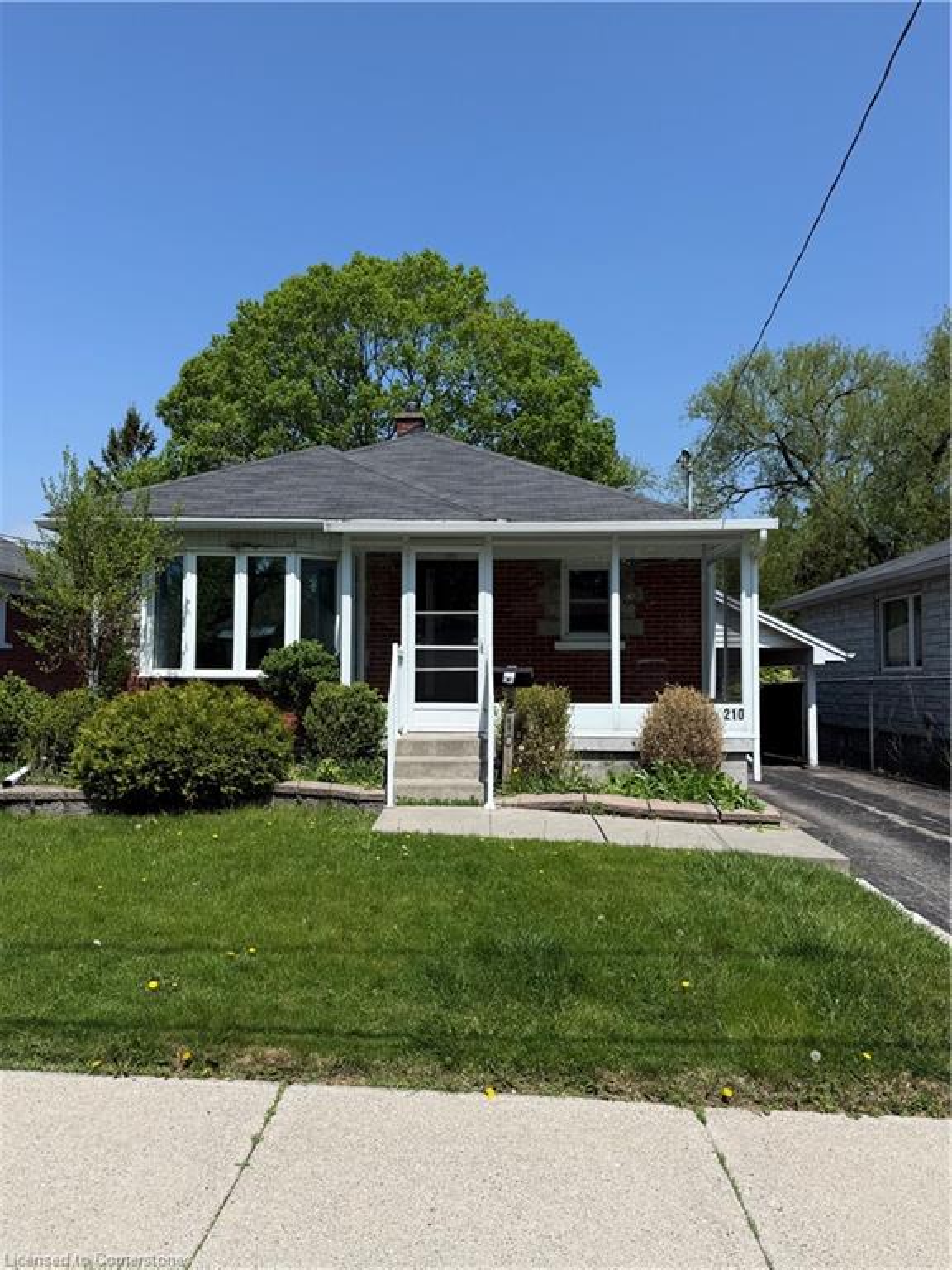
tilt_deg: +3.9
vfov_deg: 71.6
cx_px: 476
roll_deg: -0.4
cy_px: 635
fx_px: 880
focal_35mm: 24
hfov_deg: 56.8
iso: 80
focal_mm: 6.76
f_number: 1.78
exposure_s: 1/4673
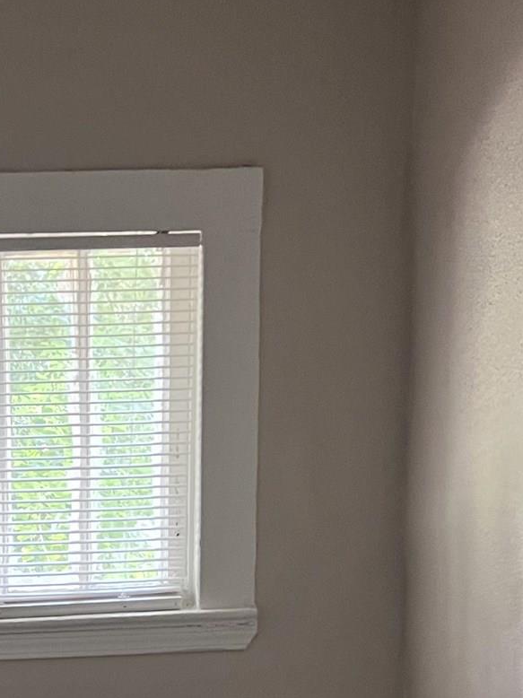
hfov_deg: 18.3
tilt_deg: -7.3
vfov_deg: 23.7
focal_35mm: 77
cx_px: -79
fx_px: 1552
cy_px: 780
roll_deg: +3.3
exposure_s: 1/60
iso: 500
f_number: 1.5
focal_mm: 5.7
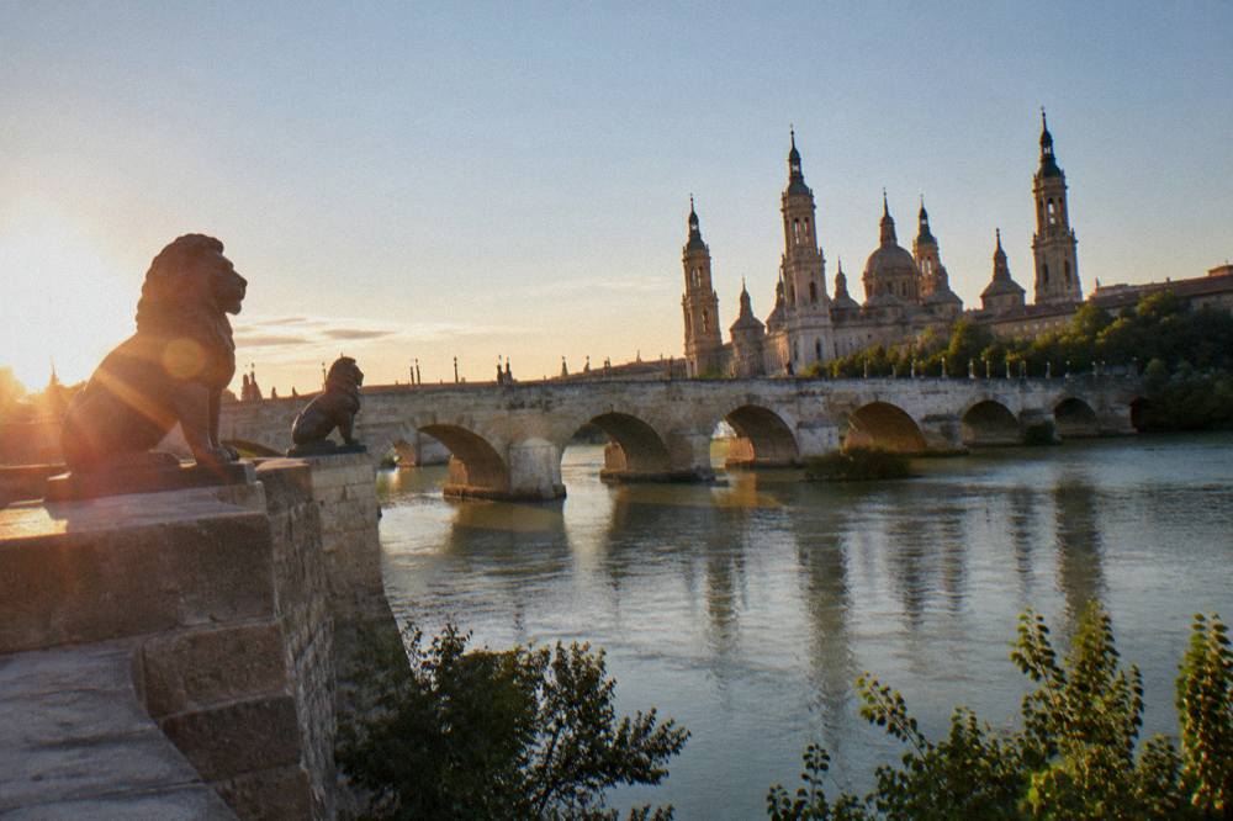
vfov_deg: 28.6
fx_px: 1609
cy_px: 410
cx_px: 616
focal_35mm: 47
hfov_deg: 41.9
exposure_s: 1/640
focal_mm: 47
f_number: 7.1
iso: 500
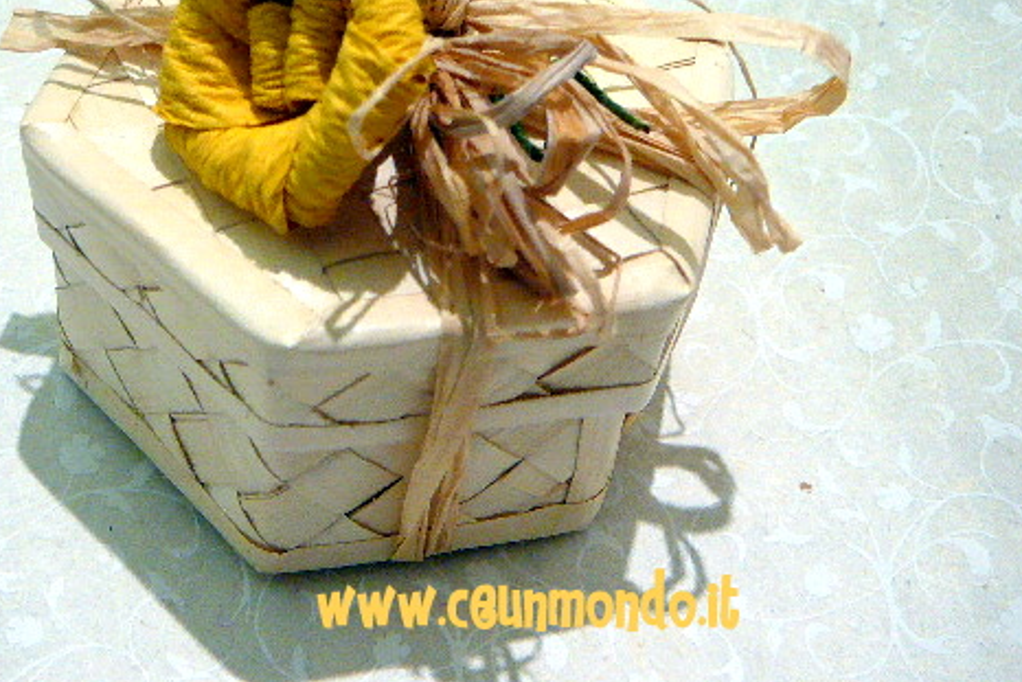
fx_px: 1420
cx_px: 423
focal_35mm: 50
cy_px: 206
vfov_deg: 26.8
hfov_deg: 39.5
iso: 200
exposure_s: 1/50
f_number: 2.8
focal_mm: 5.2
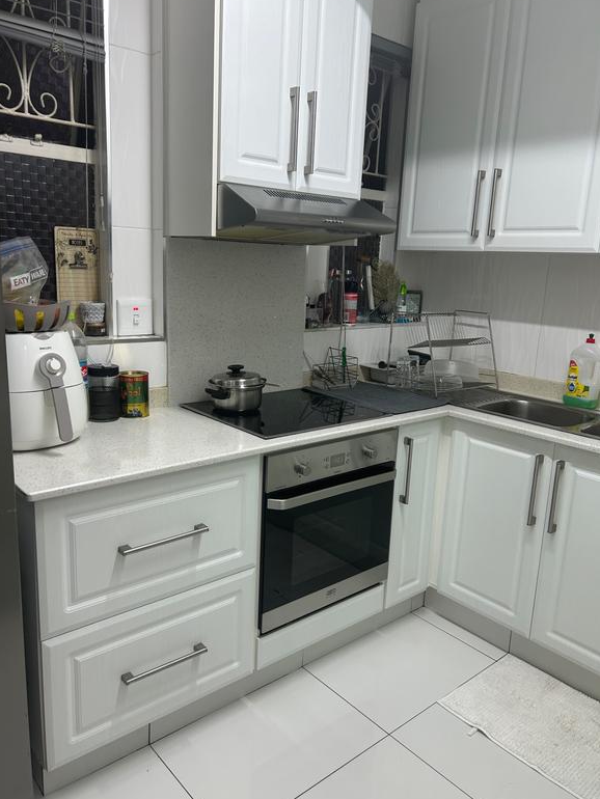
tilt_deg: -11.8
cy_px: 400
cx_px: 292
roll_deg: -3.1
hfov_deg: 51.4
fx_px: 624
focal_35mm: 27
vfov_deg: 65.3
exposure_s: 1/100
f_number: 1.5
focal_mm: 5.7
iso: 80
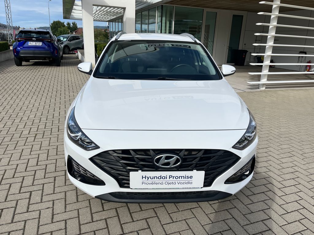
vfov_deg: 53.1
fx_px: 236
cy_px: 118
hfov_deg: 67.3
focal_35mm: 26
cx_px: 157
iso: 50
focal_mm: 5.1
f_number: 1.6
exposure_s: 1/5076
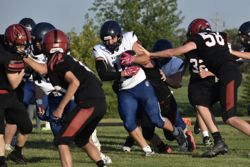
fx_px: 1562
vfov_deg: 6.1
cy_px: 84
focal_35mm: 225
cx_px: 125
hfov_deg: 9.1
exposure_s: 1/1600
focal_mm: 150
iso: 400
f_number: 7.1
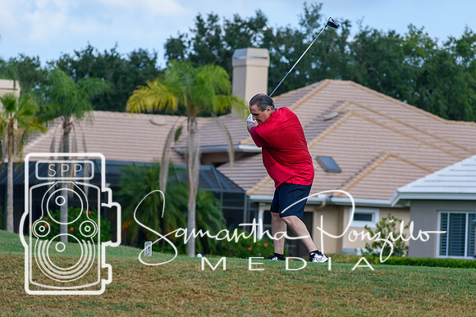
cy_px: 158
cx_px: 238
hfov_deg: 8.6
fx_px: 3174
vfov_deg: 5.7
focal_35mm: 240
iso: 400
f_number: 5
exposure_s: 1/1600
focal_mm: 160
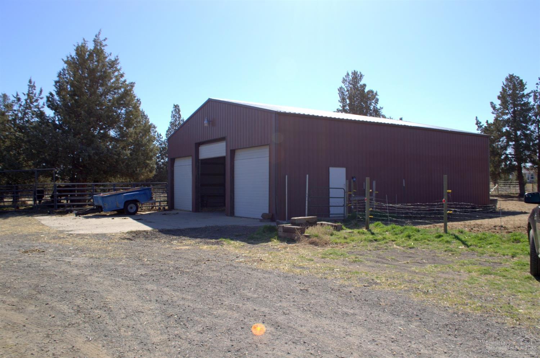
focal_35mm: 30
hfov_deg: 62.0
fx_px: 449
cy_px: 179
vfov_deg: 43.5
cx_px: 270
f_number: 7.1
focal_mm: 20
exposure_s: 1/200
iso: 100
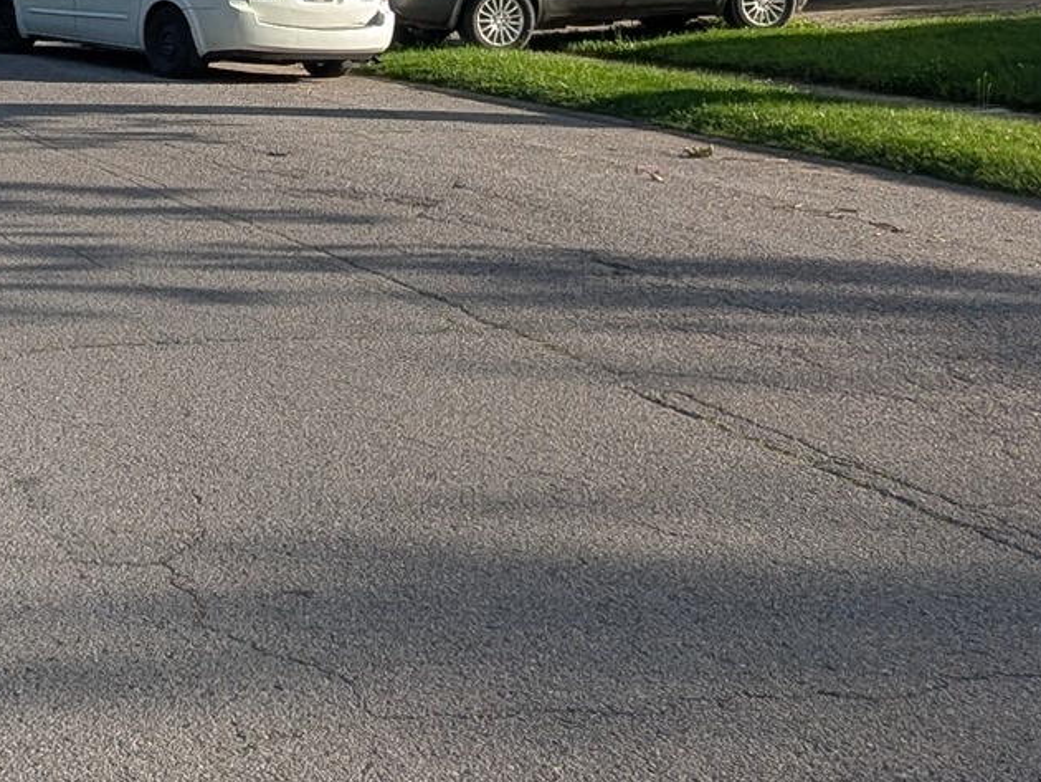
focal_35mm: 65
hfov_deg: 27.4
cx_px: -97
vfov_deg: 22.0
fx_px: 1955
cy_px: 68
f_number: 2.2
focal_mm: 2.35
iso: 45
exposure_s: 1/857
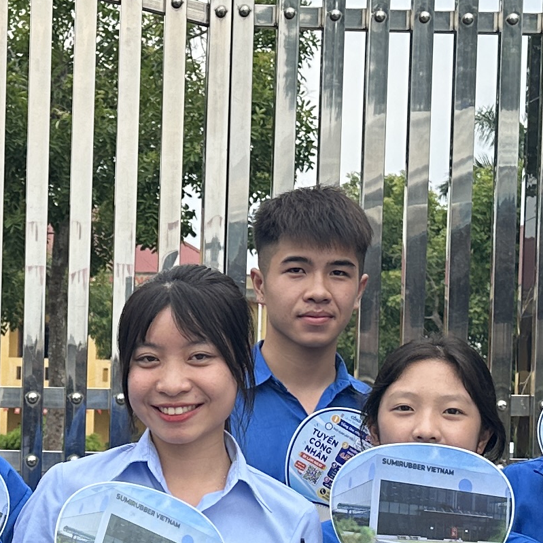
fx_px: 1899
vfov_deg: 16.1
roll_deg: -0.8
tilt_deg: -0.8
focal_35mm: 107
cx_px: -35
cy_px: 442
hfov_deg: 15.9
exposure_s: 1/1412
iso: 80
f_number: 1.78
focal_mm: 6.86
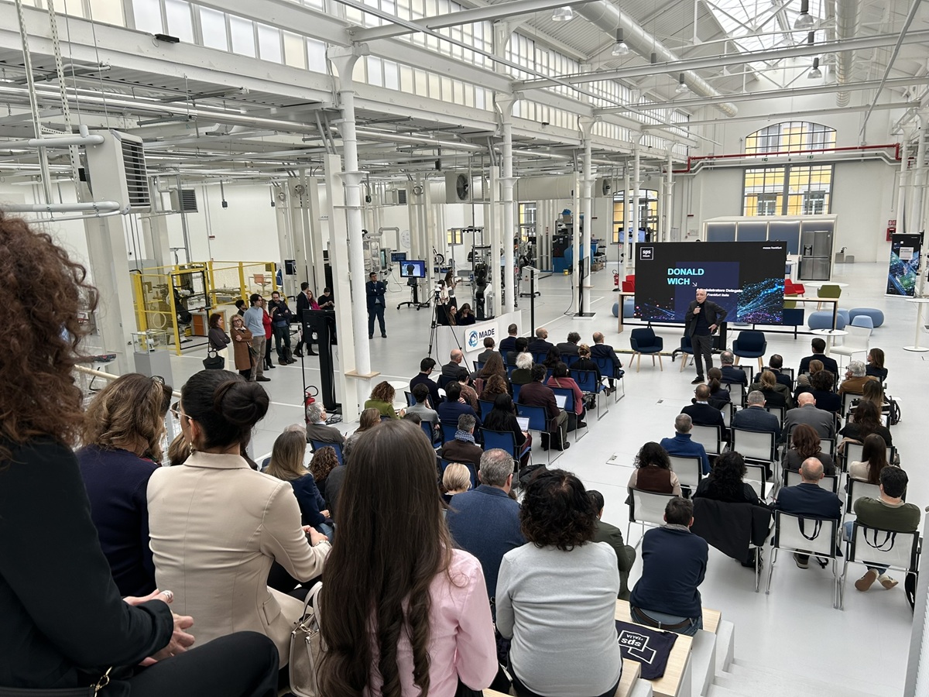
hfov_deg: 67.3
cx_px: 464
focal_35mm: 26
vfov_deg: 53.1
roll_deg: +2.2
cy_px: 348
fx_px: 698
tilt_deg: -13.0
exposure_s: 1/121
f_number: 1.5
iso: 40
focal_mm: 5.7
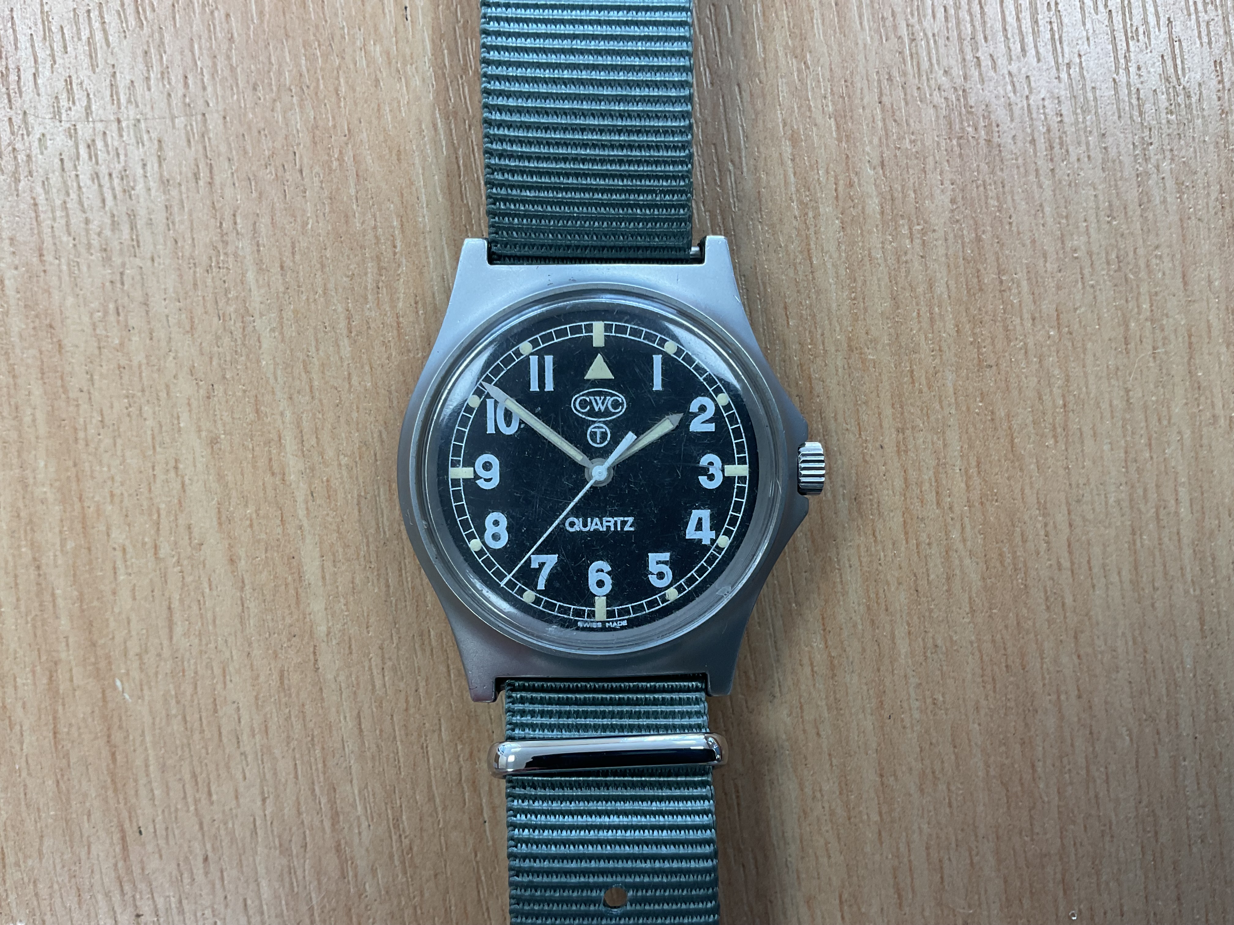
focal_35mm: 29
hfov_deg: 61.7
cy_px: 462
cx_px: 617
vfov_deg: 48.2
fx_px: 1034
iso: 40
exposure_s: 1/100
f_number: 1.8
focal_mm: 3
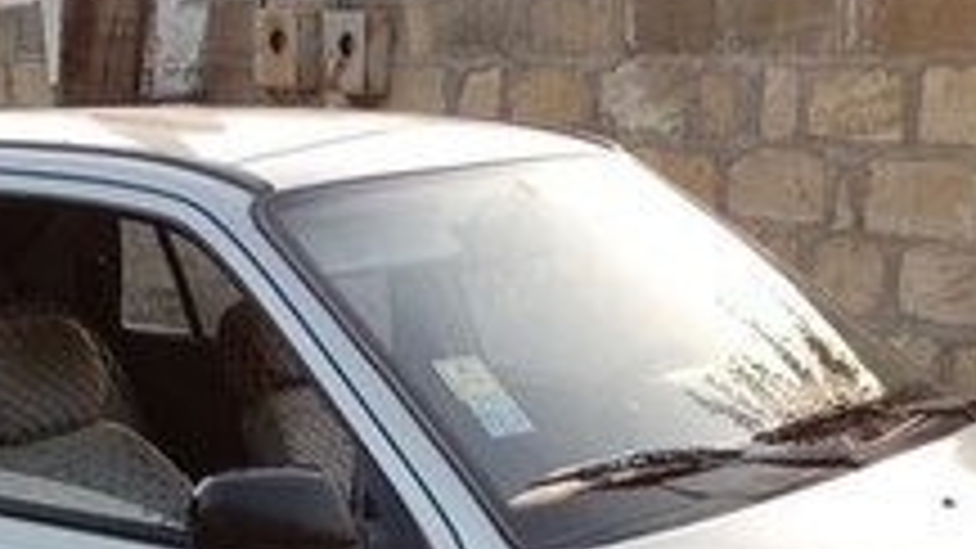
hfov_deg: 24.7
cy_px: 898
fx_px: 2225
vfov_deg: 13.1
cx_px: 360
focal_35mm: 86
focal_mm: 3.81
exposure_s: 1/100
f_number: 2.2
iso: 200
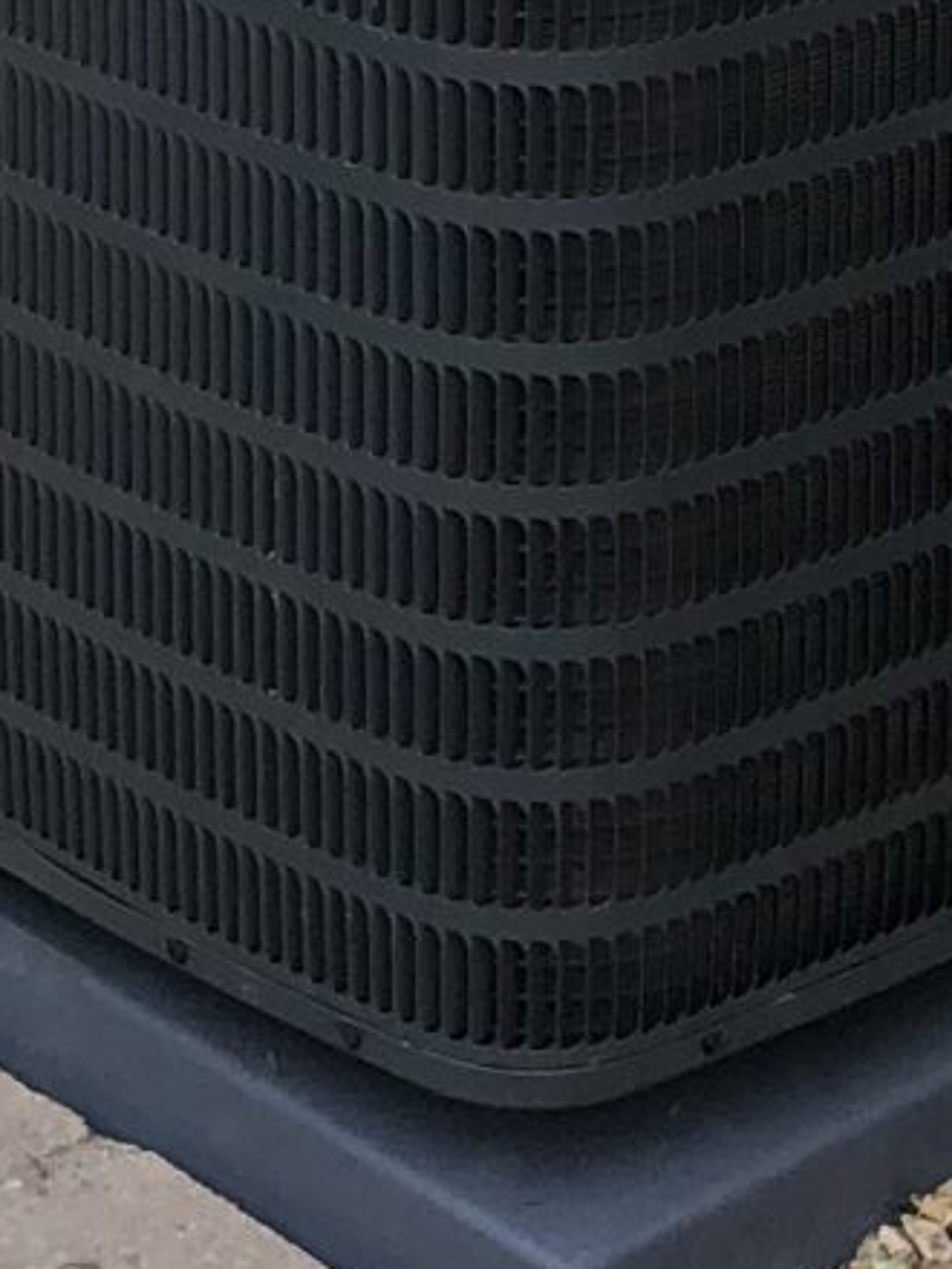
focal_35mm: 163
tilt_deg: -11.3
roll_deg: +0.6
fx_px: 5977
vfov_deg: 11.0
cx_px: 150
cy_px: -1275
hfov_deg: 9.1
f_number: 1.8
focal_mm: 4
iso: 20
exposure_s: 1/521
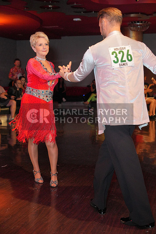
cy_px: 117
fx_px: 357
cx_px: 78
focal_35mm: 55
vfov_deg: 36.2
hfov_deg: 24.6
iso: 4000
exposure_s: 1/200
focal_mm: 55
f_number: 4
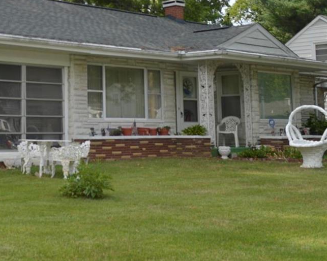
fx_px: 610
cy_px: 32
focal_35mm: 63
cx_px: 14
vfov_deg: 23.6
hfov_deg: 28.5
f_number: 8
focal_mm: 18
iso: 100
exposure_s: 1/250
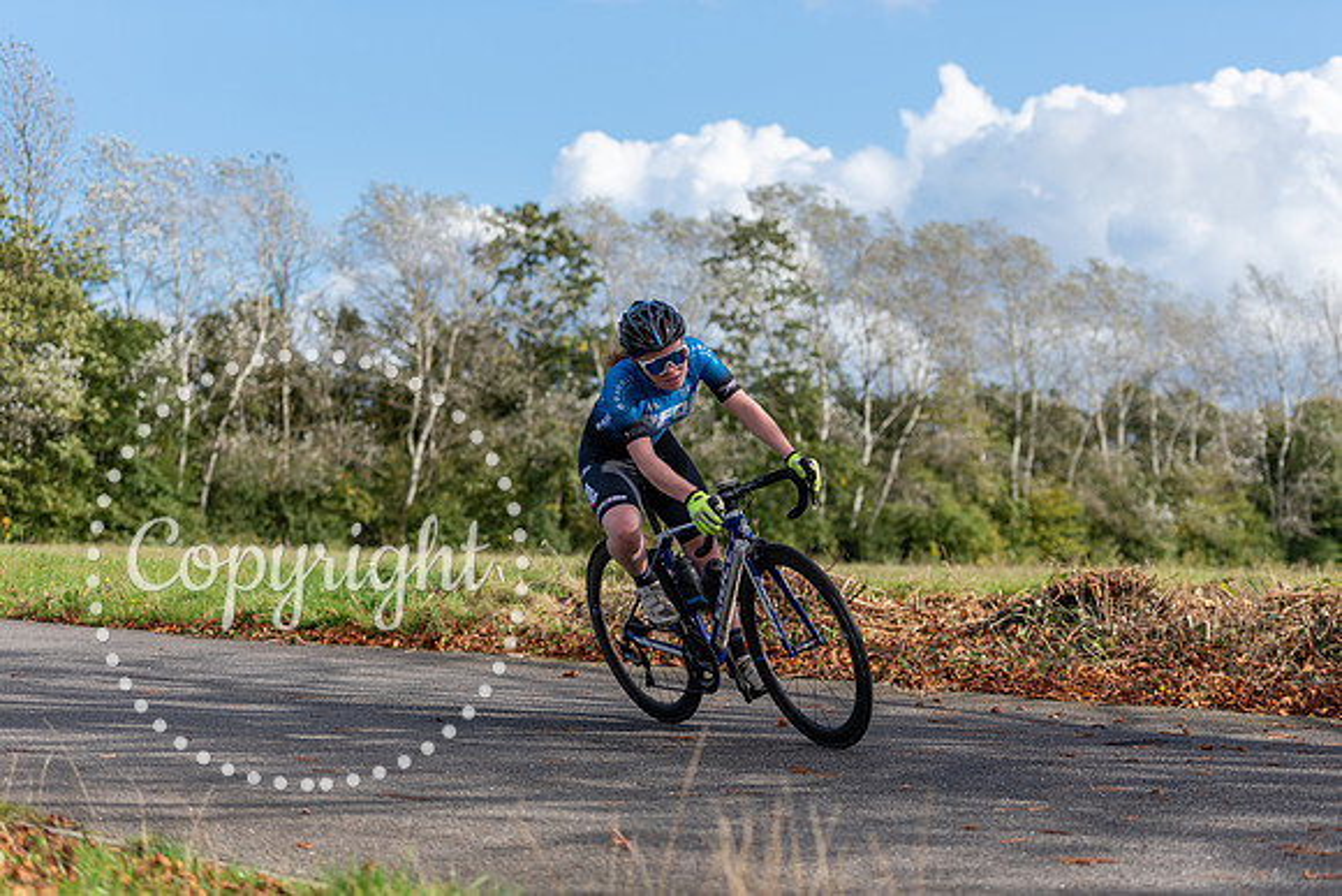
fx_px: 2610
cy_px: 448
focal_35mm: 70
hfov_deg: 28.8
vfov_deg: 19.5
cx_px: 671
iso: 160
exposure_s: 1/3200
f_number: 2.8
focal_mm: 70
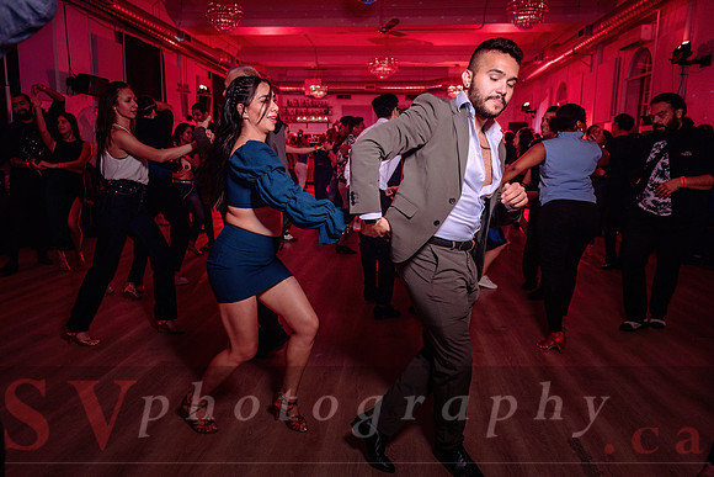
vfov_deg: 50.3
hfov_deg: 70.2
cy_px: 238
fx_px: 507
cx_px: 344
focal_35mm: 26
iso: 800
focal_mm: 24
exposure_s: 1/60
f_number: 3.2
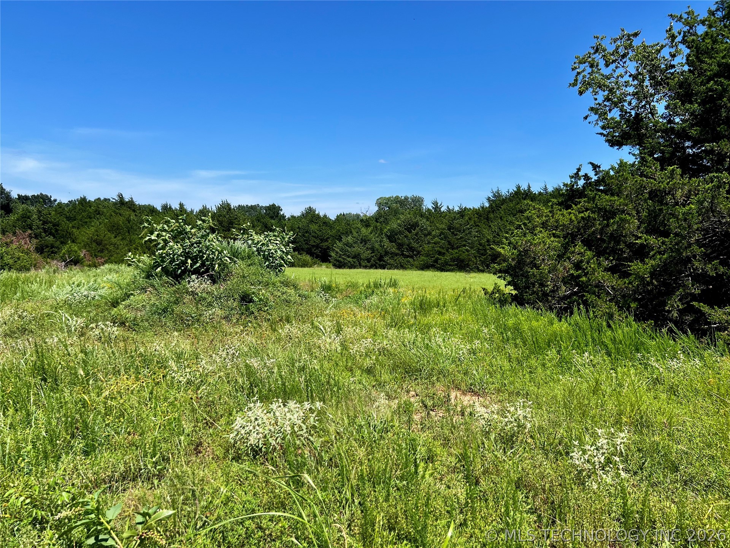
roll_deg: -0.9
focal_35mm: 26
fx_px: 548
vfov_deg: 53.1
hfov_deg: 67.3
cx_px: 365
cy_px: 274
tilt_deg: -3.1
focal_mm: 5.7
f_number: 1.5
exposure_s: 1/3165
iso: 50
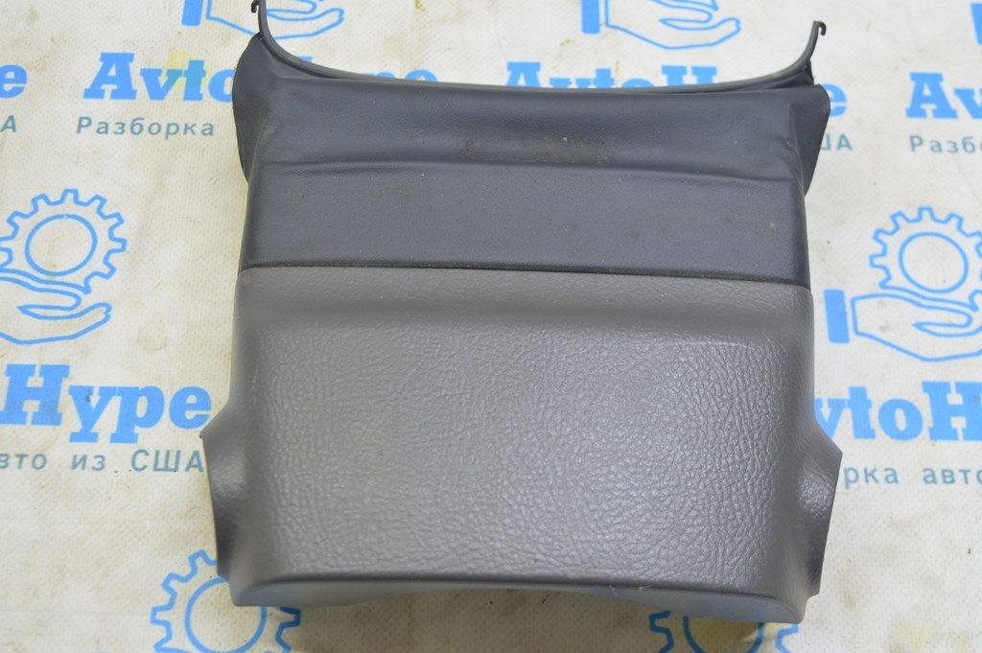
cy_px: 326
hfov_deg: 42.4
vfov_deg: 28.9
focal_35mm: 46
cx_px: 491
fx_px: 1267
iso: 400
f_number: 5.6
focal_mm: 31
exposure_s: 1/15
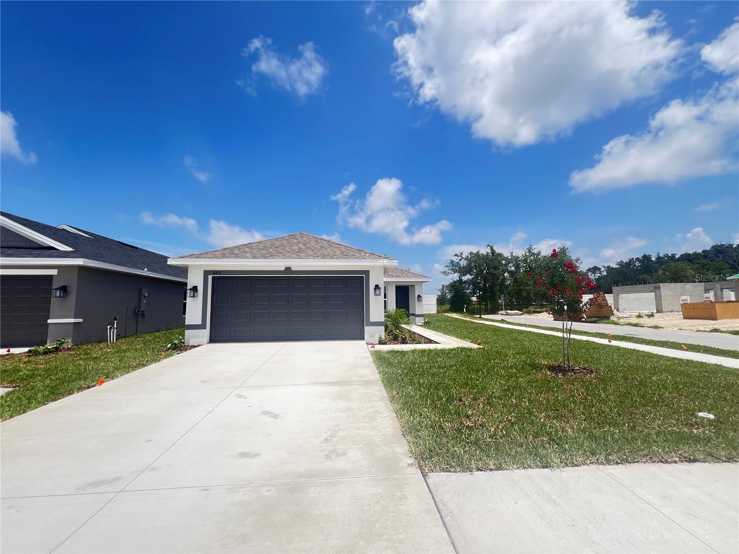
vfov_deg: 89.9
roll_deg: +0.1
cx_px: 370
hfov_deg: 106.2
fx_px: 278
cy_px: 277
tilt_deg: +5.1
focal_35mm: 13
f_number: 1.8
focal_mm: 1.57
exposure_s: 1/935
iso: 32
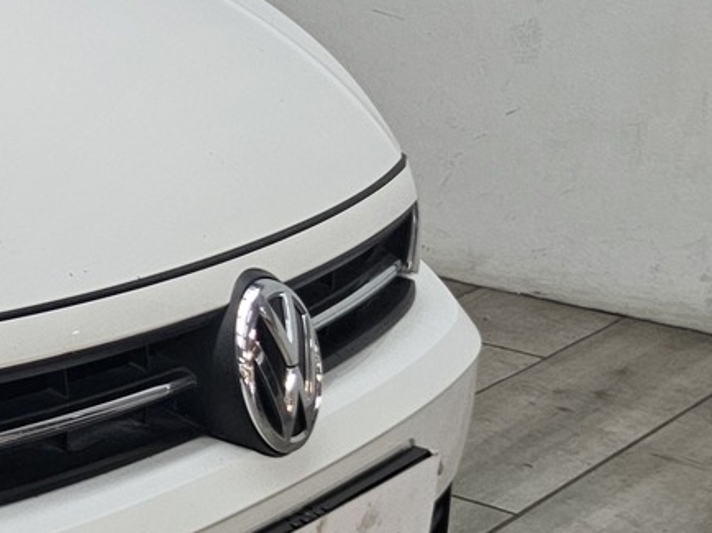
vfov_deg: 13.8
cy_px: 59
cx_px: -861
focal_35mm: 106
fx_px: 2179
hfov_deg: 14.3
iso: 200
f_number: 1.7
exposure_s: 1/100
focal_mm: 6.3
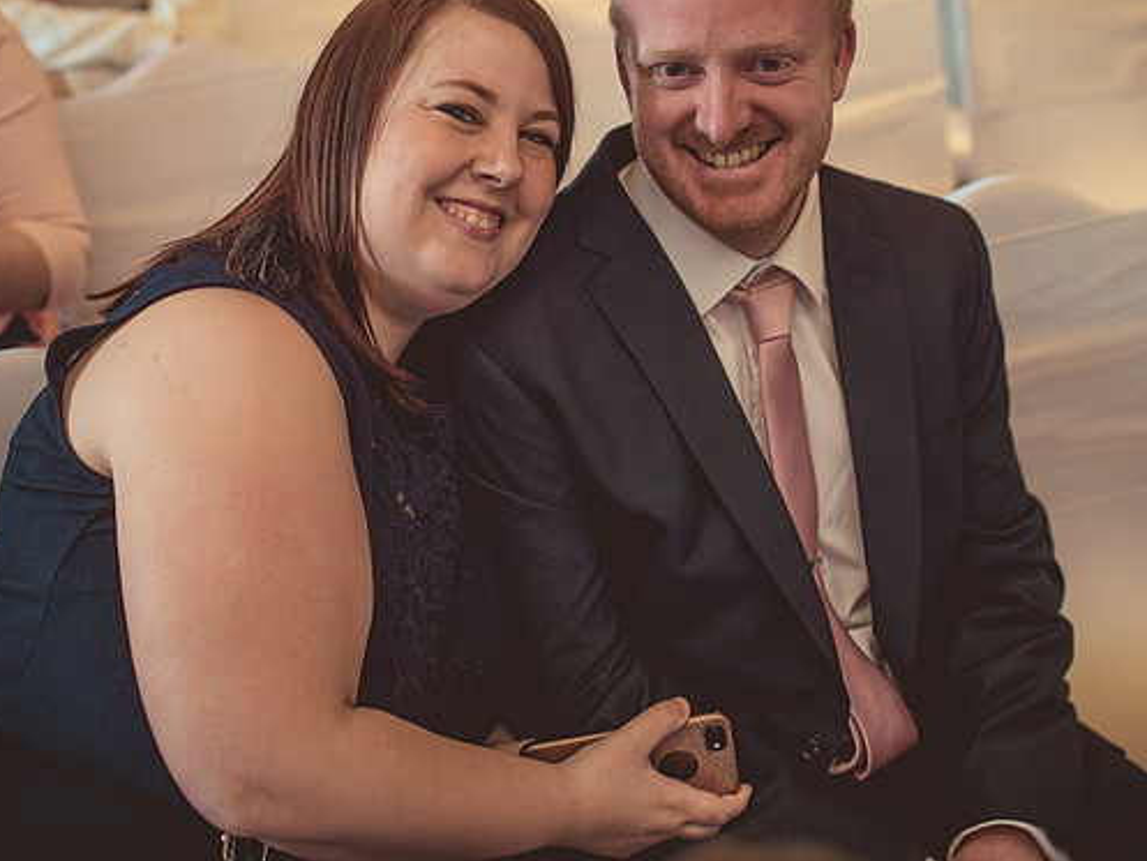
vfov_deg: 24.1
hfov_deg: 32.2
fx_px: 1989
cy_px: 184
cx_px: 521
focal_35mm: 60
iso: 400
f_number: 2.5
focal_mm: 35
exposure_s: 1/100
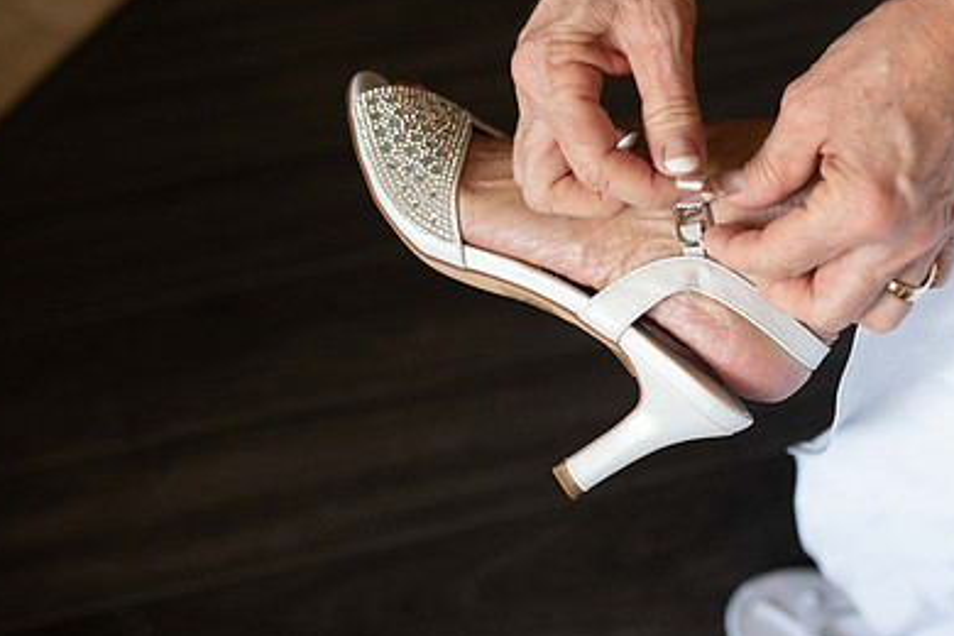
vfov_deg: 25.8
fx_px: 1378
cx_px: 675
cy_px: 185
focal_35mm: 52
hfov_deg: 37.5
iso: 1250
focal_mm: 35
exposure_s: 1/250
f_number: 2.8
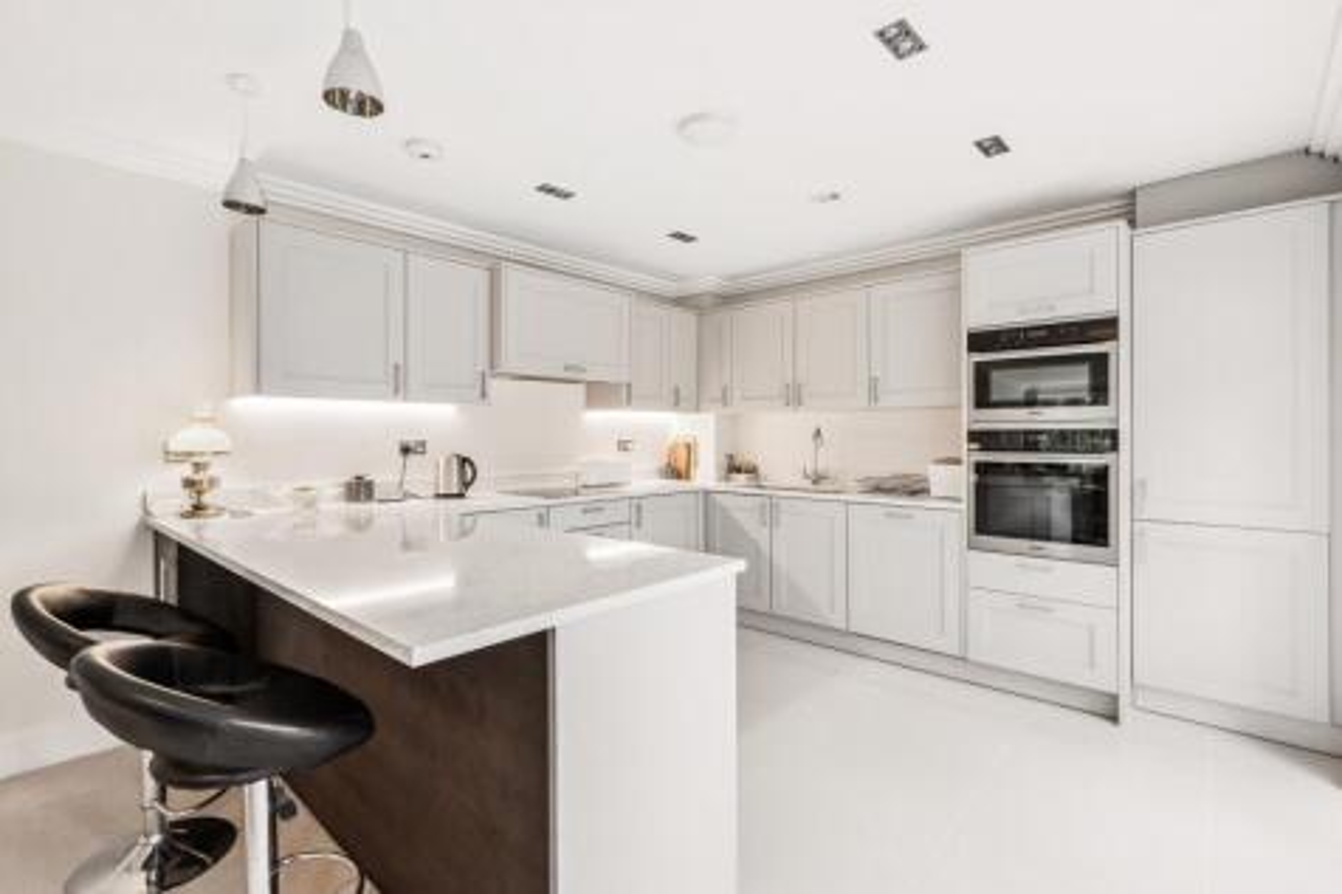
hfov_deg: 96.8
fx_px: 596
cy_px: 447
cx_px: 671
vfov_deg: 73.7
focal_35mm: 16
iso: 640
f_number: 8
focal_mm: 16
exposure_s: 1/25
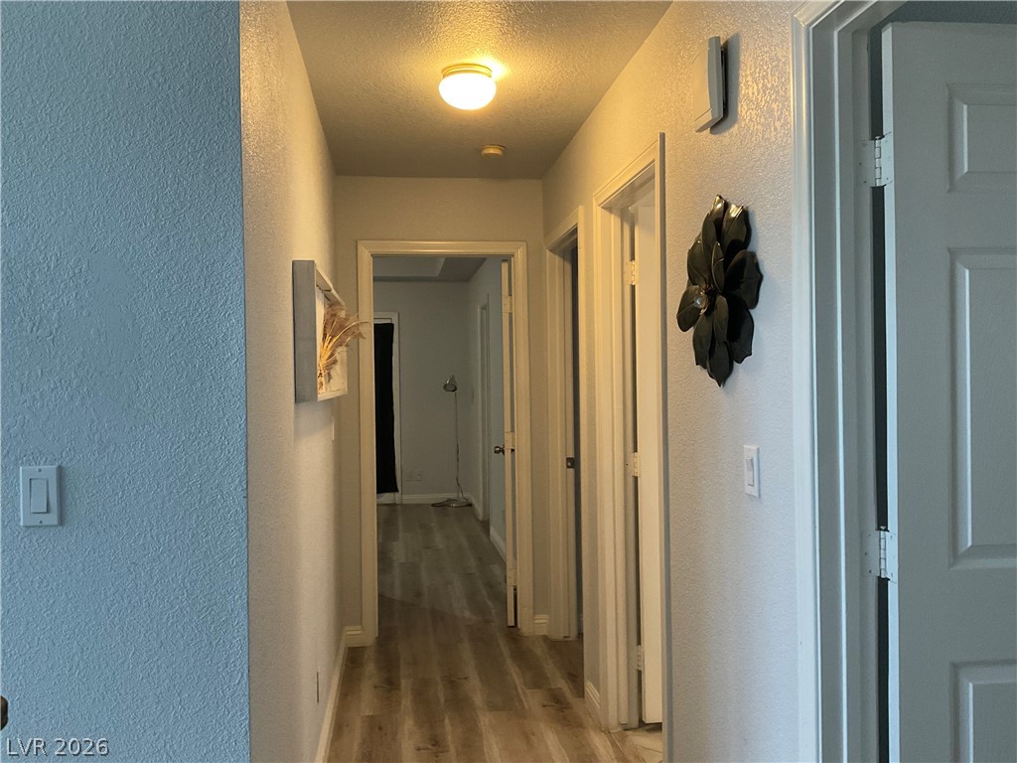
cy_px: 382
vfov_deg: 48.2
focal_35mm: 29
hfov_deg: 61.7
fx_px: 852
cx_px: 508
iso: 125
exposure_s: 1/60
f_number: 1.8
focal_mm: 3
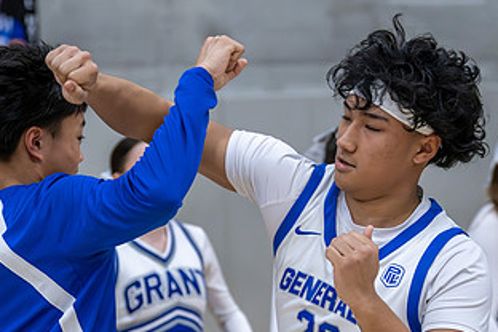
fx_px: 2905
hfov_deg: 9.8
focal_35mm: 210
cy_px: 247
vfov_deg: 6.5
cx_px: 260
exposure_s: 1/1000
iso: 5600
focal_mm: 75
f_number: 2.8
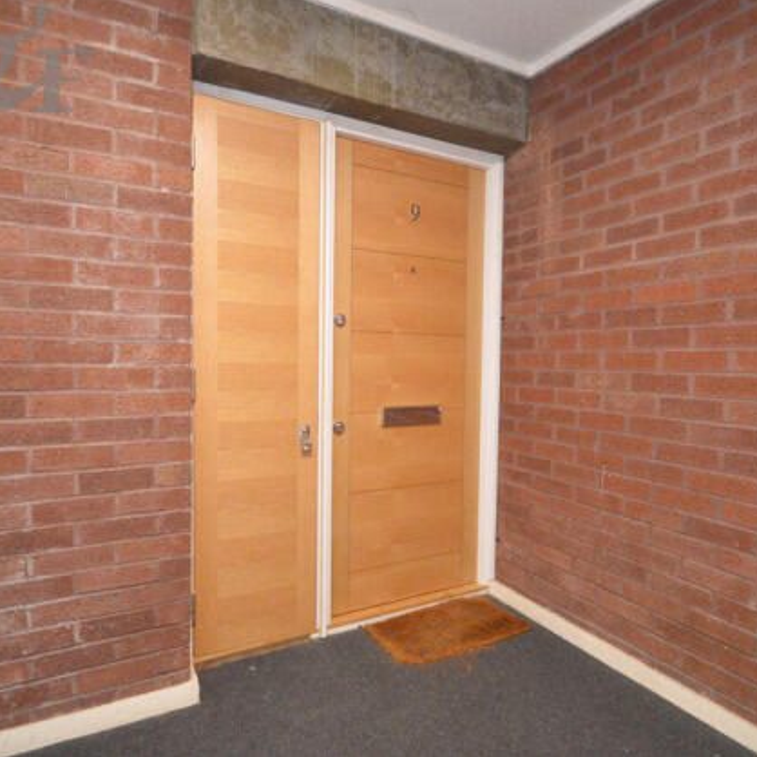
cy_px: 363
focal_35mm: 20
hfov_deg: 74.7
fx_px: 495
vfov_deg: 74.8
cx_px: 405
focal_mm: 10
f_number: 3.5
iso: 3200
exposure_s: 1/60
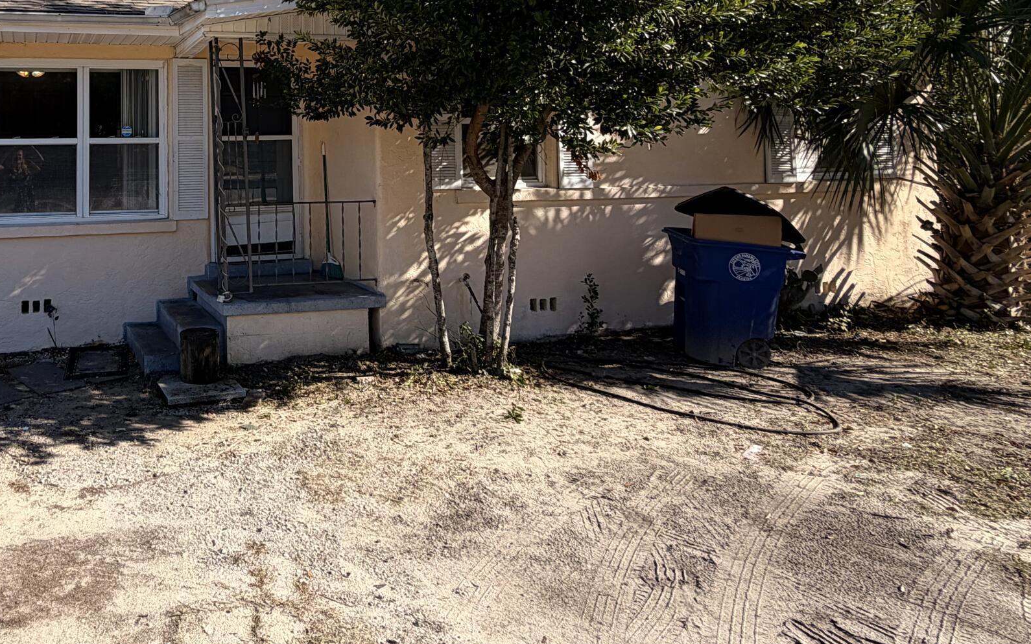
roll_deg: +1.7
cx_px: 207
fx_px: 787
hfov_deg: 61.1
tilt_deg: +4.0
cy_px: 107
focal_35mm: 28
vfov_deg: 42.1
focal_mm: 2.22
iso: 32
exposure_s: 1/770
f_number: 2.2
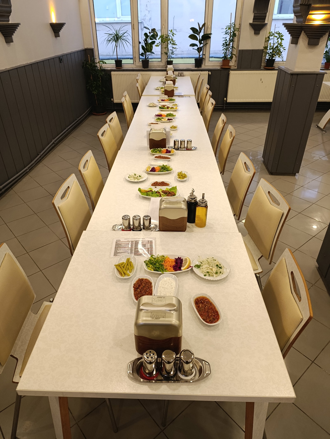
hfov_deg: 59.0
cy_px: 220
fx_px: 292
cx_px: 165
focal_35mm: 23
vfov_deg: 73.8
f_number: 1.65
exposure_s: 1/50
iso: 826
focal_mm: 6.11
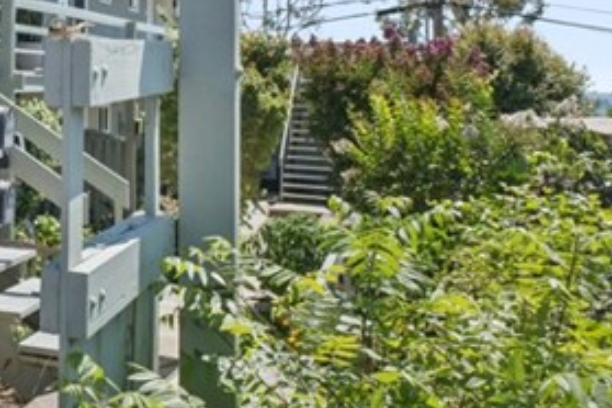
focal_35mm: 55
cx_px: -290
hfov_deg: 26.8
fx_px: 935
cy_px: 67
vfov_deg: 24.1
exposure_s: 1/240
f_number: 8
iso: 200
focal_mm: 10
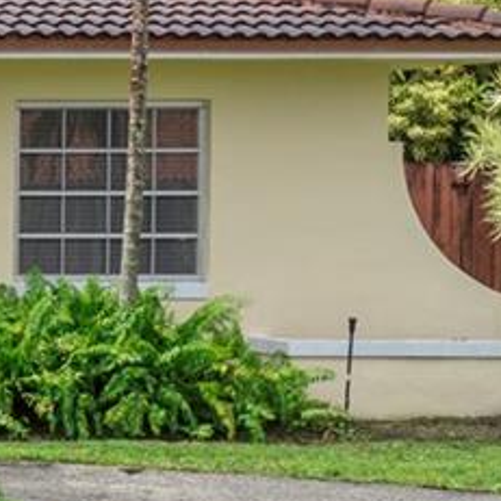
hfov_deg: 9.1
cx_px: -948
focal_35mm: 159
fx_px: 2604
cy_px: 267
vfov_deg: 11.0
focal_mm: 27
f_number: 10
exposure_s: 1/80
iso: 100
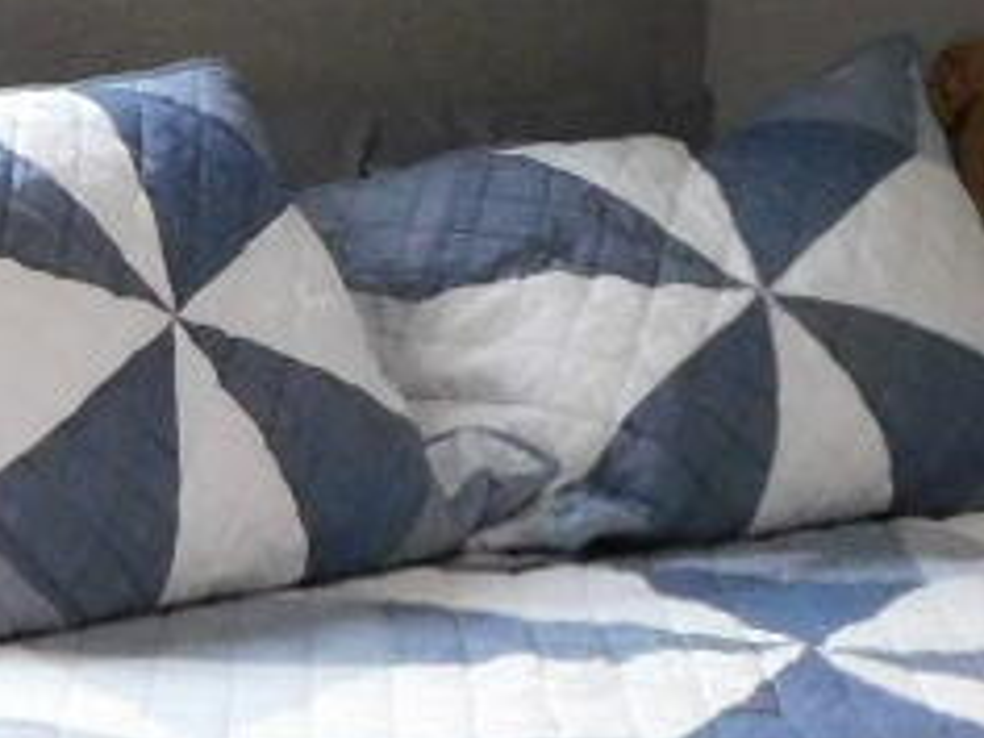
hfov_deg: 12.6
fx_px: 4434
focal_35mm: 156
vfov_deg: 9.5
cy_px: 83
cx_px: 254
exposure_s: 1/13
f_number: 3
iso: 400
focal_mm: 4
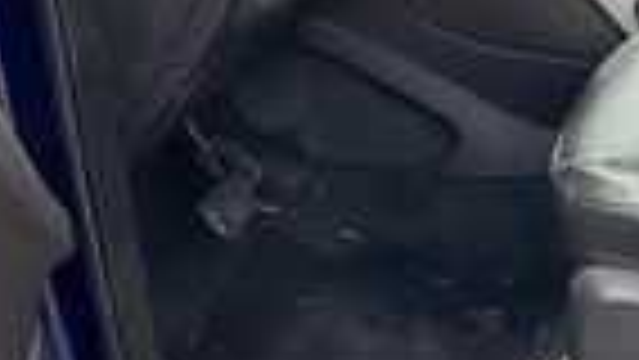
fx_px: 1458
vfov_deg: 13.8
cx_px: 549
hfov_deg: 24.2
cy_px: -18
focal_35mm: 86
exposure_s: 1/180
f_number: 1.8
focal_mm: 3
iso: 25
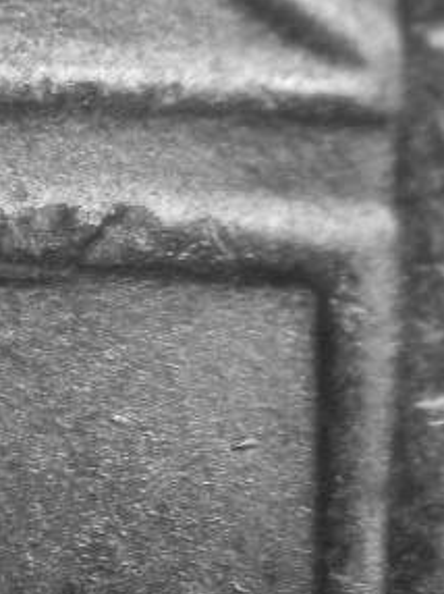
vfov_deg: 6.6
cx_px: 46
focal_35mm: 300
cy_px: 326
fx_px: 5138
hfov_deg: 4.9
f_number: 4.6
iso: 100
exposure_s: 1/13.8
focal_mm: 27.7
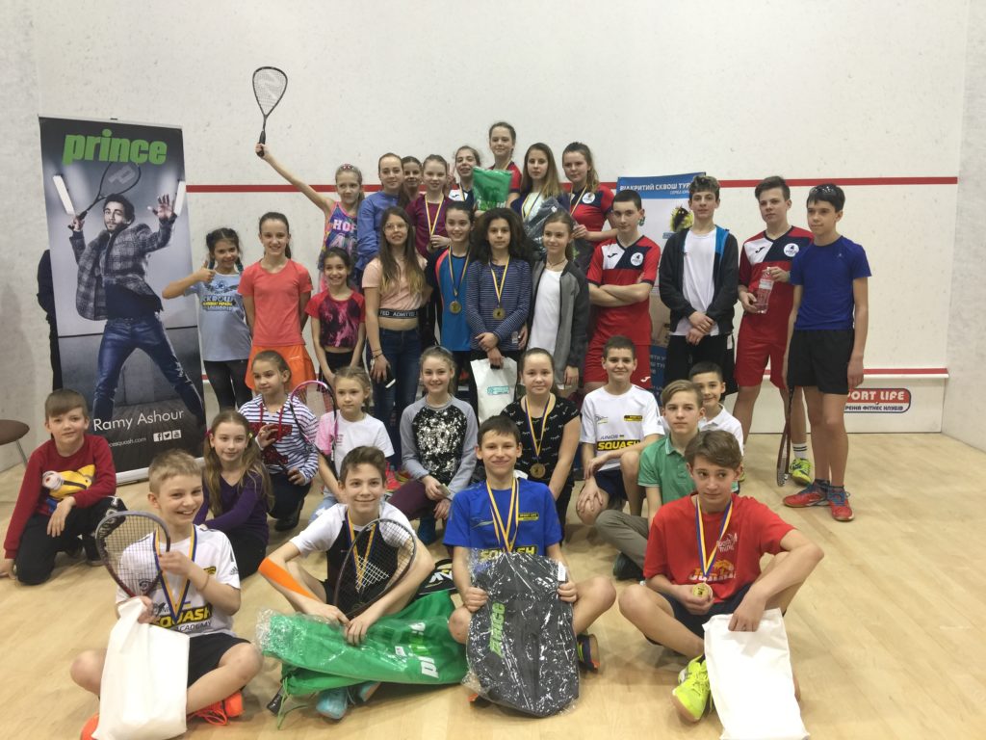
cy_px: 370
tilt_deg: -8.5
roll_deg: -0.9
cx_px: 493
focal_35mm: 29
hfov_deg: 61.7
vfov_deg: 48.2
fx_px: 826
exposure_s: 1/17
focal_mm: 4.15
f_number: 2.2
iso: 40
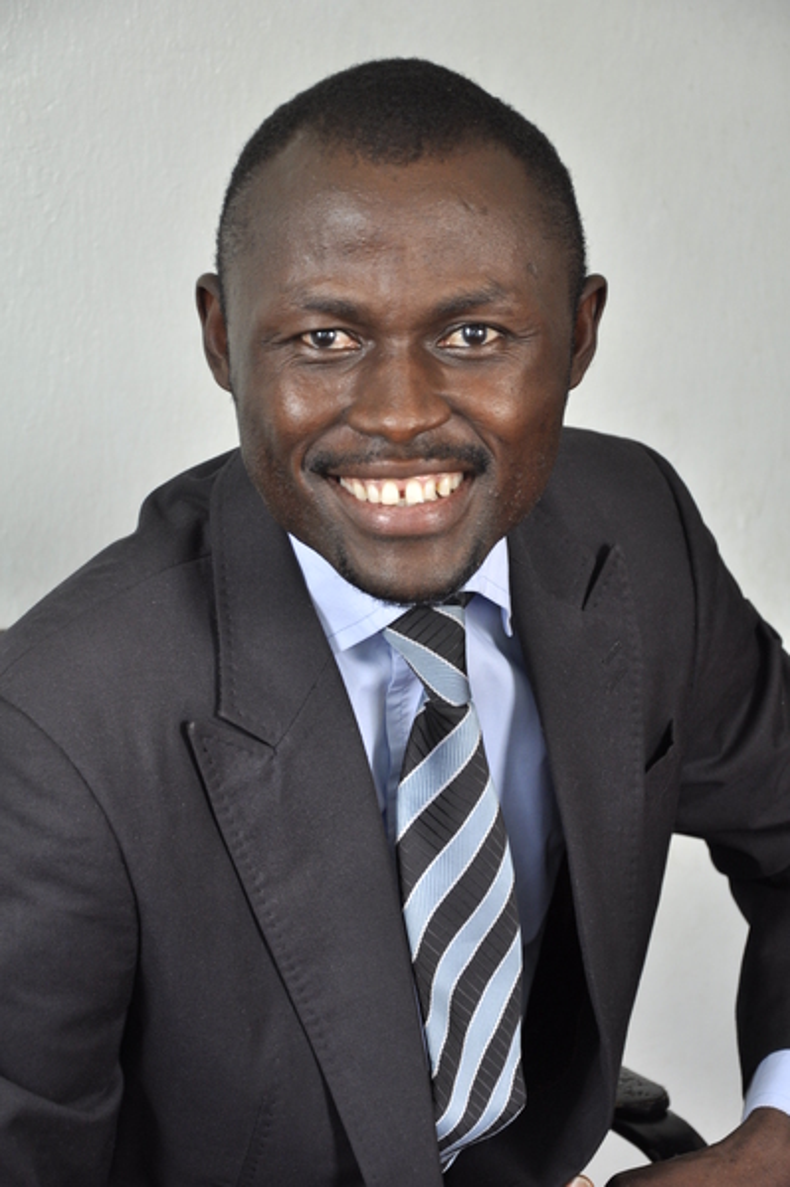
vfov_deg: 20.6
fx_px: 3264
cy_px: 594
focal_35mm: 99
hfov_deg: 13.8
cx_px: 395
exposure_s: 1/30
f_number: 5.3
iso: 400
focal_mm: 66
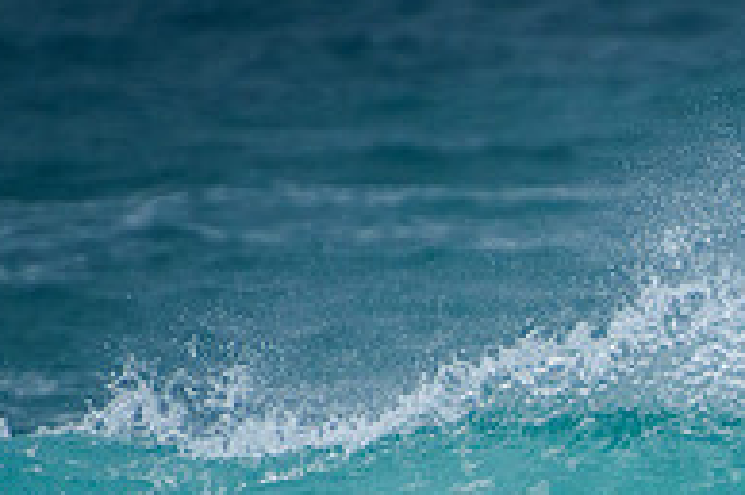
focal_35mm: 1853
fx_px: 38313
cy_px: 643
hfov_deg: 1.1
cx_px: 1087
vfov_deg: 0.7
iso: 450
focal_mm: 400
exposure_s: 1/2000
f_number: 5.6
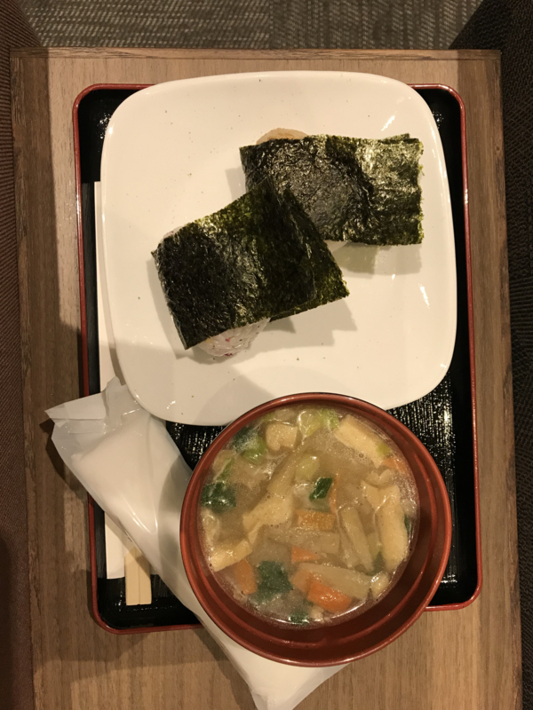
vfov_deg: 63.4
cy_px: 355
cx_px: 266
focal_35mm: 28
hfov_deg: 49.7
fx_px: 575
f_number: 1.8
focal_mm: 3.99
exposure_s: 1/30
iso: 40
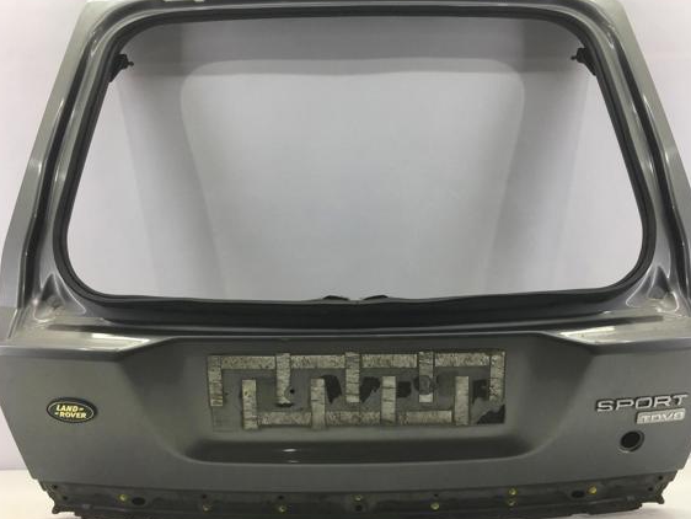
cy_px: 258
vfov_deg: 43.0
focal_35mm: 33
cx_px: 360
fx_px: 659
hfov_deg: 55.3
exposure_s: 1/100
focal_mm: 4.15
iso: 32
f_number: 2.2
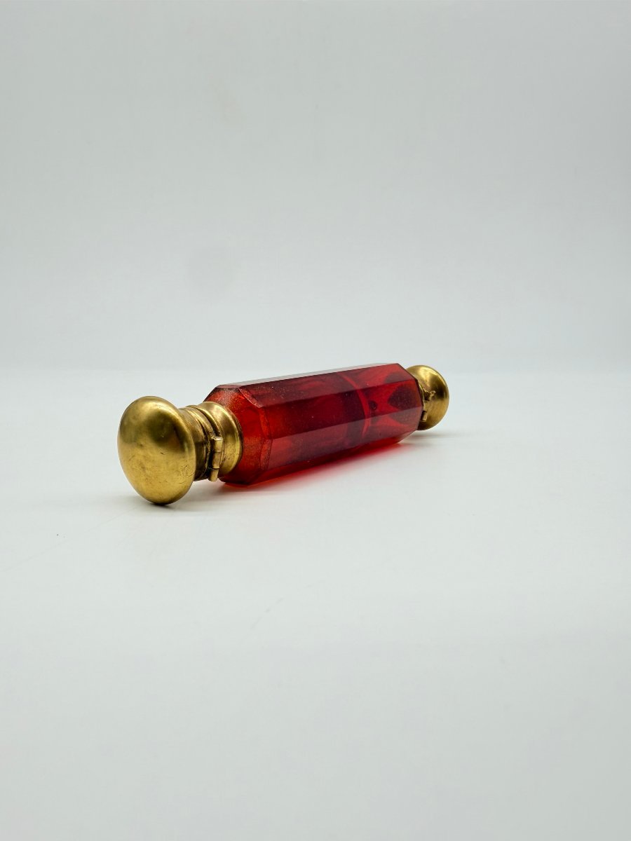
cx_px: 316
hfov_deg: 56.8
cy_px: 420
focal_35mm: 24
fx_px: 583
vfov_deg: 71.6
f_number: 2.2
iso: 40
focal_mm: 2.22
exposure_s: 1/507
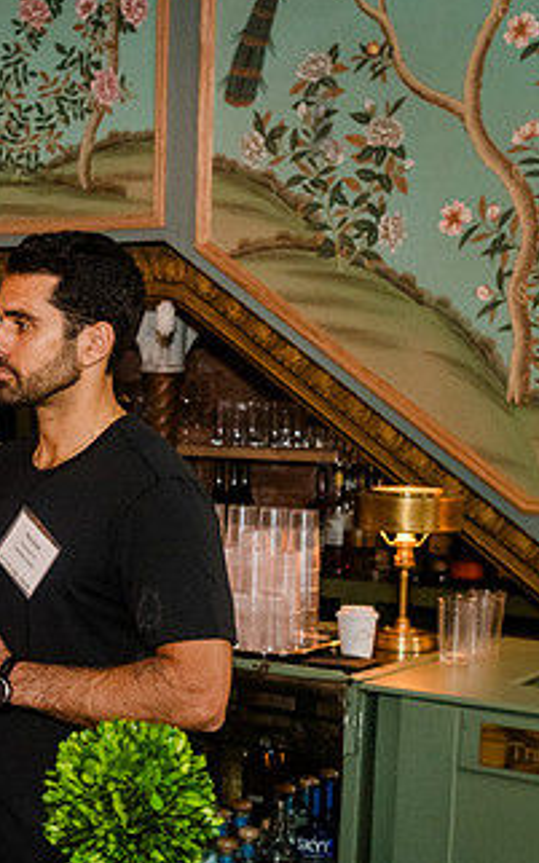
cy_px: 554
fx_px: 1717
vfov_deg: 28.1
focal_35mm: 73
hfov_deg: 16.9
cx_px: -141
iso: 4000
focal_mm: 35
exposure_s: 1/200
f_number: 4.5
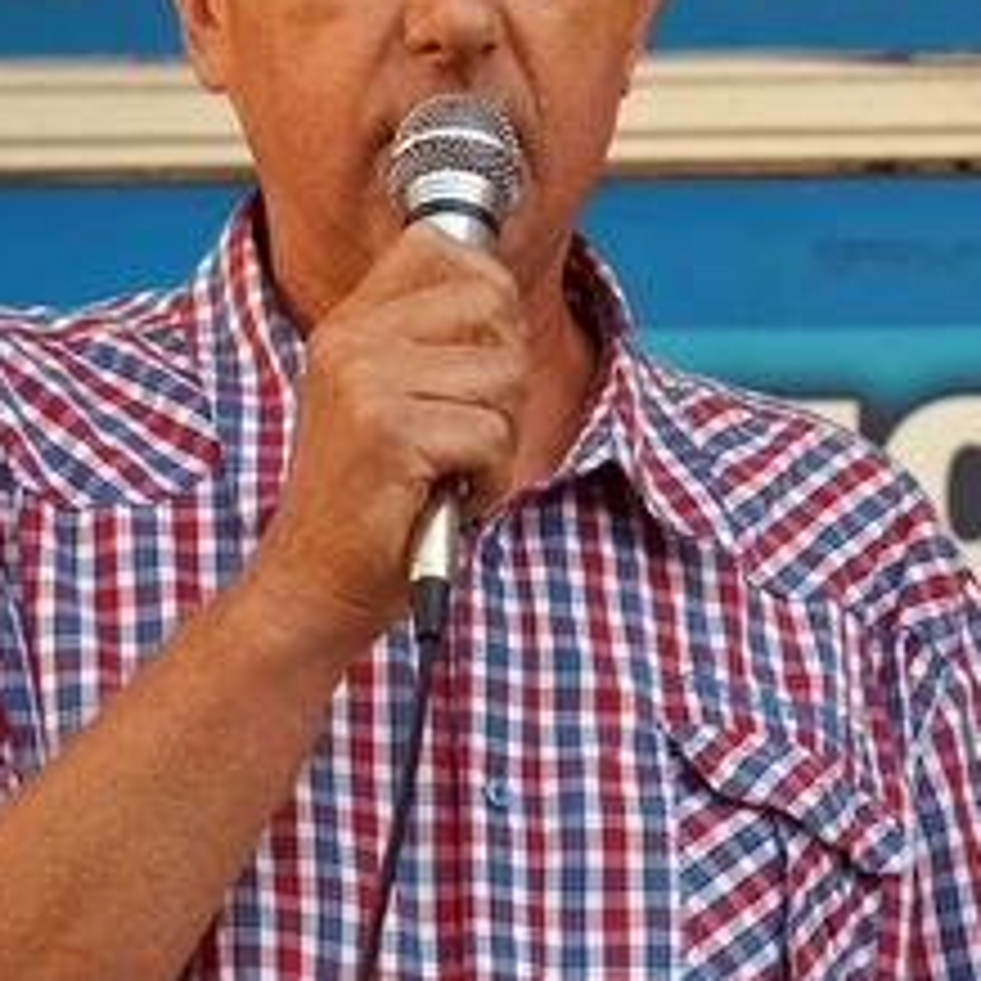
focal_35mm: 245
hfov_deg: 7.1
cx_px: 540
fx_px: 7855
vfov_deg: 7.1
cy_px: 556
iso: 100
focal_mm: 60
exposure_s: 1/200
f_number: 5.6
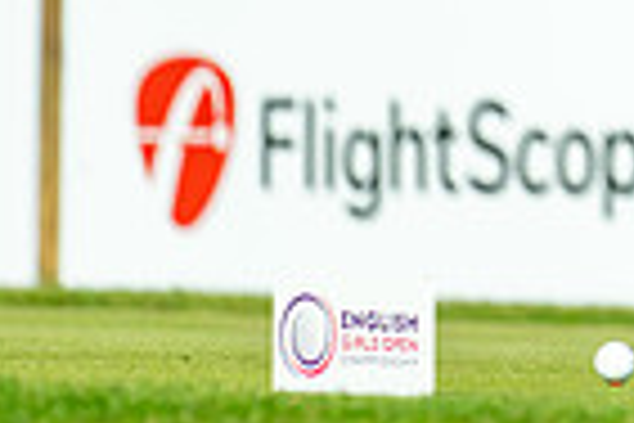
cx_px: 1075
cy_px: -376
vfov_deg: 1.1
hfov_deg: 1.7
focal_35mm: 1232
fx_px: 21695
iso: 500
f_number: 5
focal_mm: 300
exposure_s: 1/2500
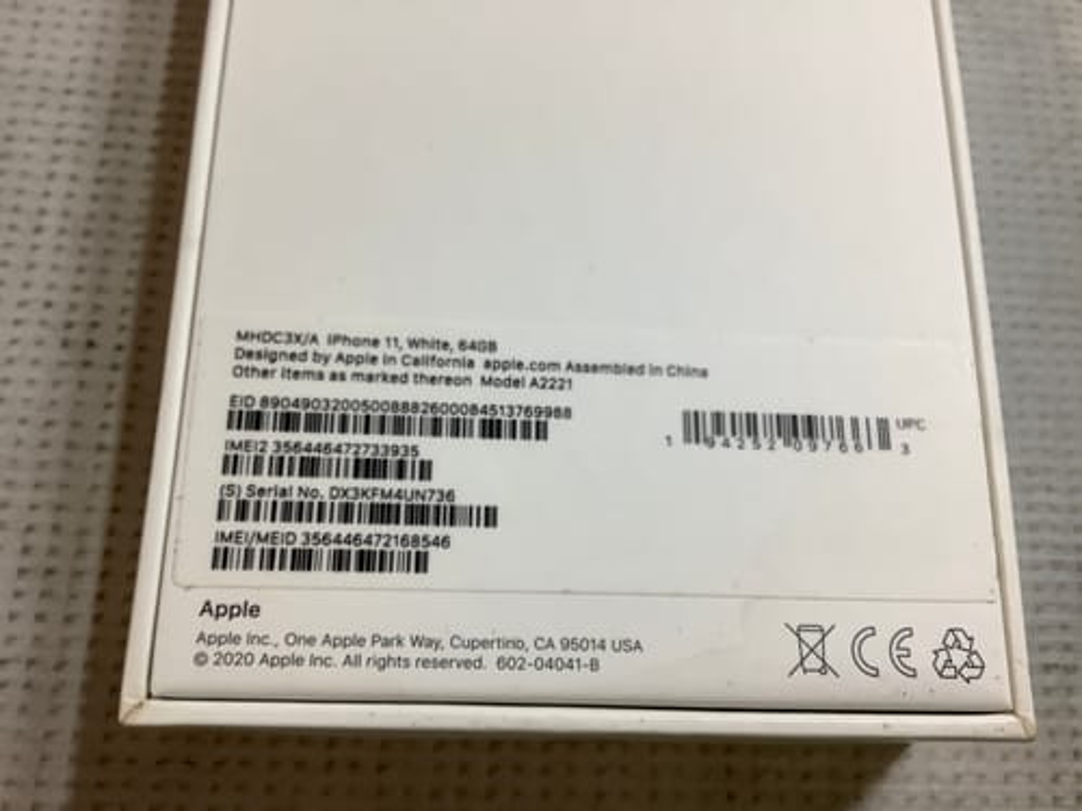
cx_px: 541
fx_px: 969
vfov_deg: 45.4
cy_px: 406
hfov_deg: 58.4
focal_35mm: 31
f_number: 2.4
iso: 64
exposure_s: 1/50
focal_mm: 3.3
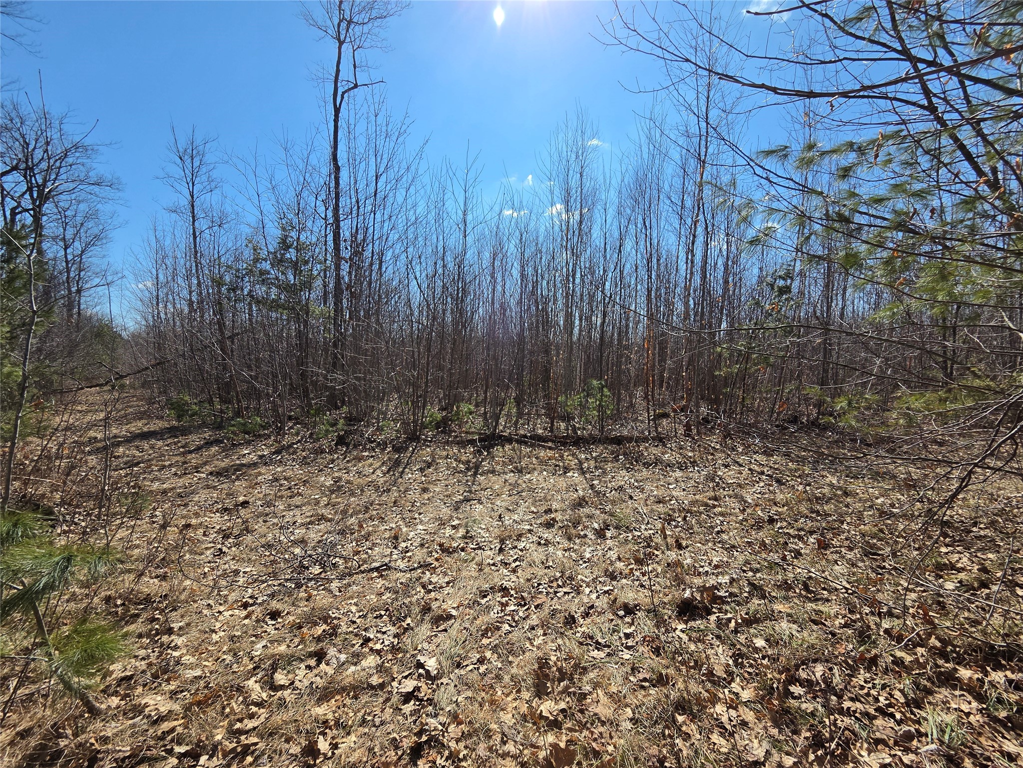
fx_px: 384
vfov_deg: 89.9
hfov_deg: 106.2
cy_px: 384
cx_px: 512
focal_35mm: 13
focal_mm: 2.2
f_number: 2.2
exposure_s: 1/3747
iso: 100
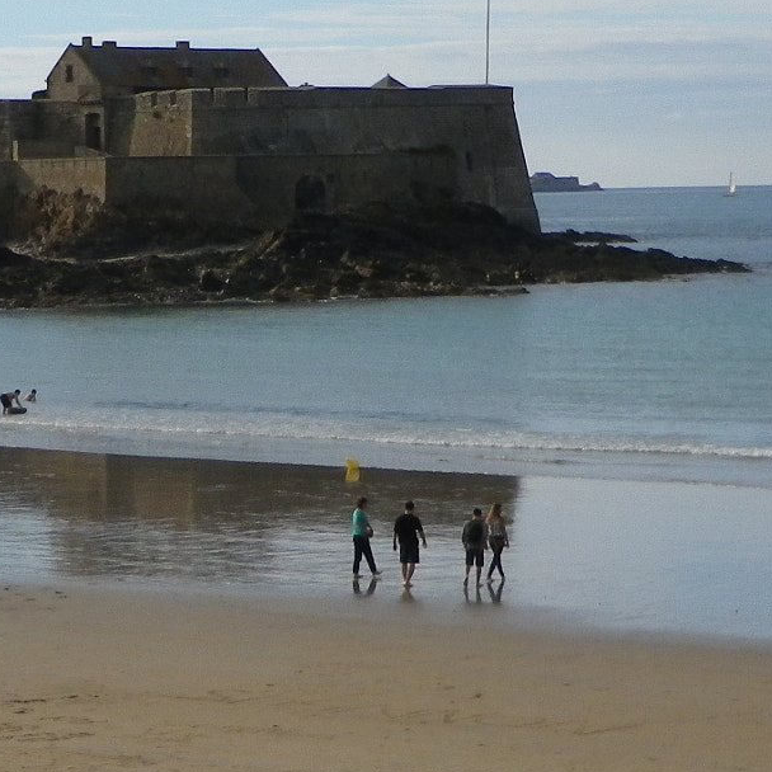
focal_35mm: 137
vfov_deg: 12.7
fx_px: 3457
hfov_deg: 12.7
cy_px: 441
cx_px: 249
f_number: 4.2
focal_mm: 8.2
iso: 100
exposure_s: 1/1250
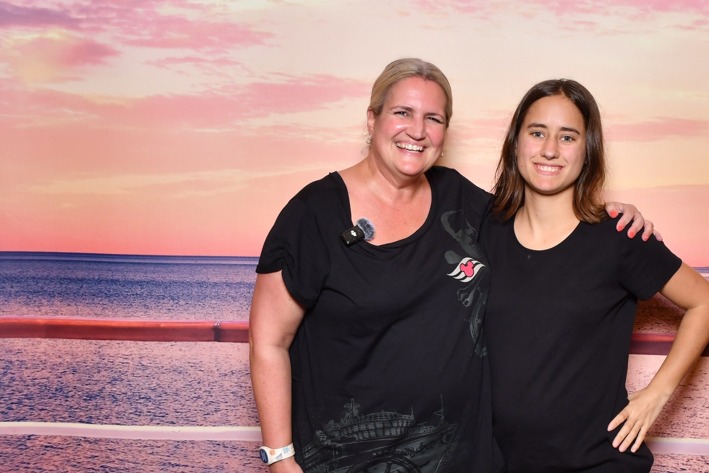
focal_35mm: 56
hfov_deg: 35.1
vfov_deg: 24.0
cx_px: 504
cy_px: 330
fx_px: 1103
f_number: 5.6
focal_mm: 23
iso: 400
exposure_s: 1/60
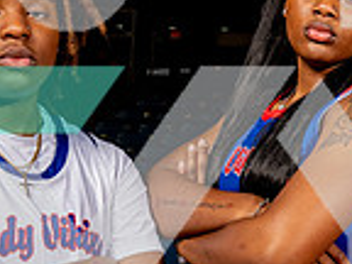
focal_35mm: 93
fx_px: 946
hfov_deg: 19.1
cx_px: 491
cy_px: 197
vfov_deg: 15.8
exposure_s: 1/125
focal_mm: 24
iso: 250
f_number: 7.1
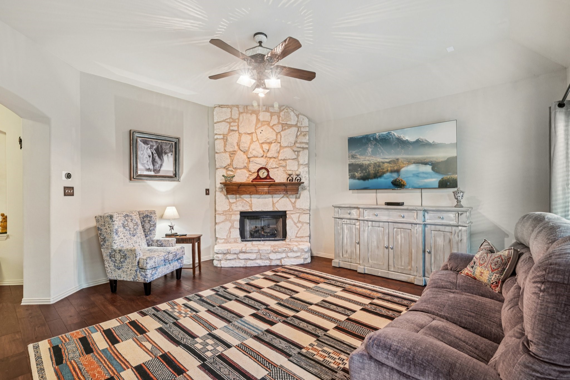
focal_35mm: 16
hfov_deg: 96.7
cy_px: 190
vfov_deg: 73.8
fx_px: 253
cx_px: 285
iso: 400
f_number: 8
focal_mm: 16
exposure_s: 1/4
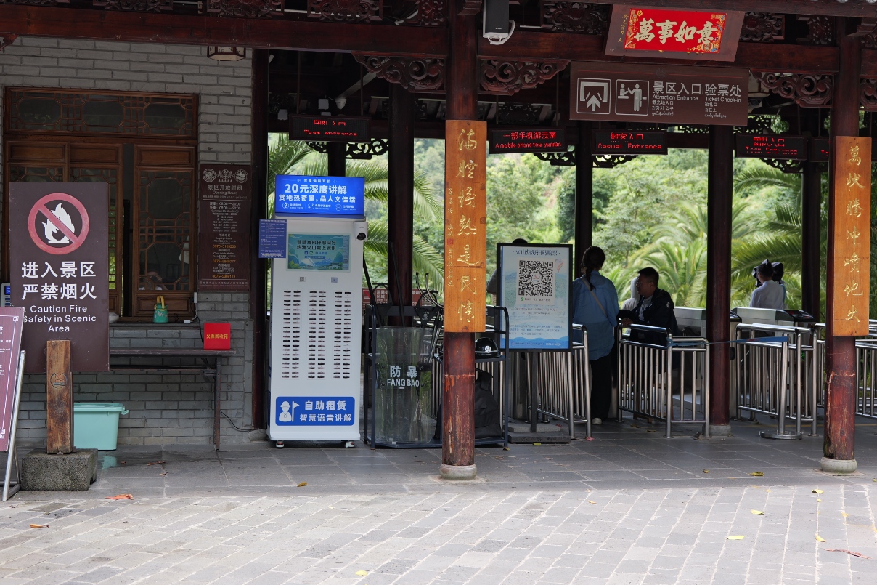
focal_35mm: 53
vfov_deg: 25.5
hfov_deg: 37.5
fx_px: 1291
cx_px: 402
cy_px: 267
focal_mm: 40
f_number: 3.2
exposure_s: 1/250
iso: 100
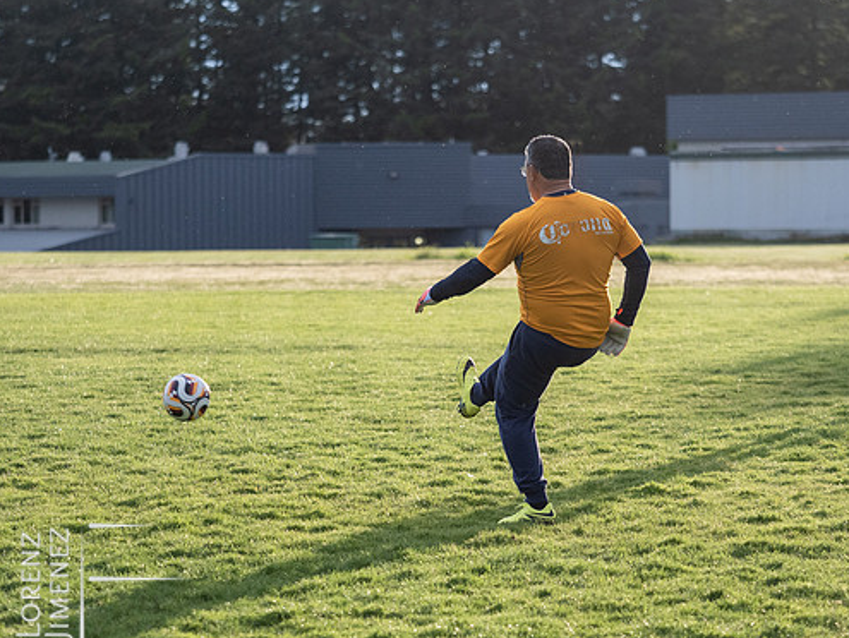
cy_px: 337
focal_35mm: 192
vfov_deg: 7.7
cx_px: 491
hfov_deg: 10.3
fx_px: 4712
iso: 800
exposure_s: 1/1000
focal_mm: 82
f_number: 2.8
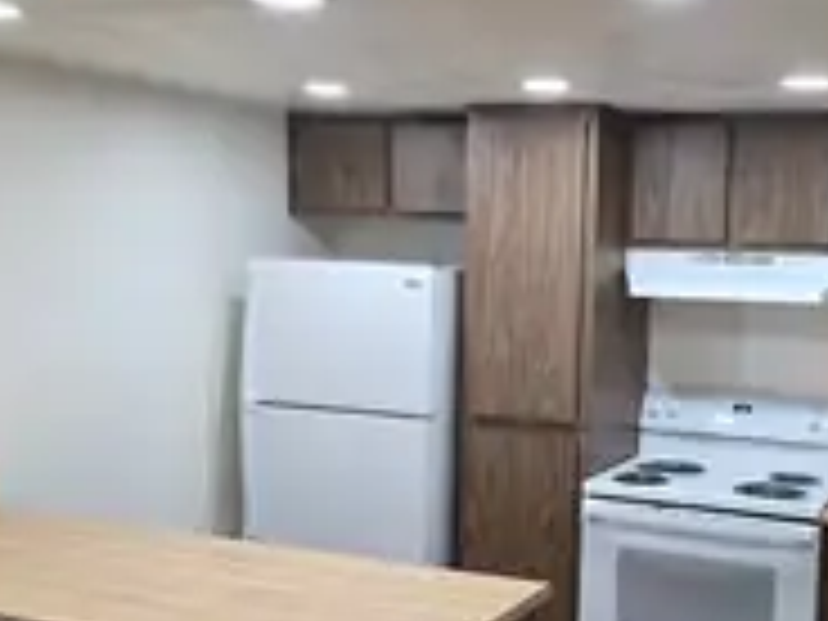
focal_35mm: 50
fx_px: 1196
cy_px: 338
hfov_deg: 37.5
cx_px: 590
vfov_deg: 29.1
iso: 160
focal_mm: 6.3
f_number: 1.7
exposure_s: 1/120
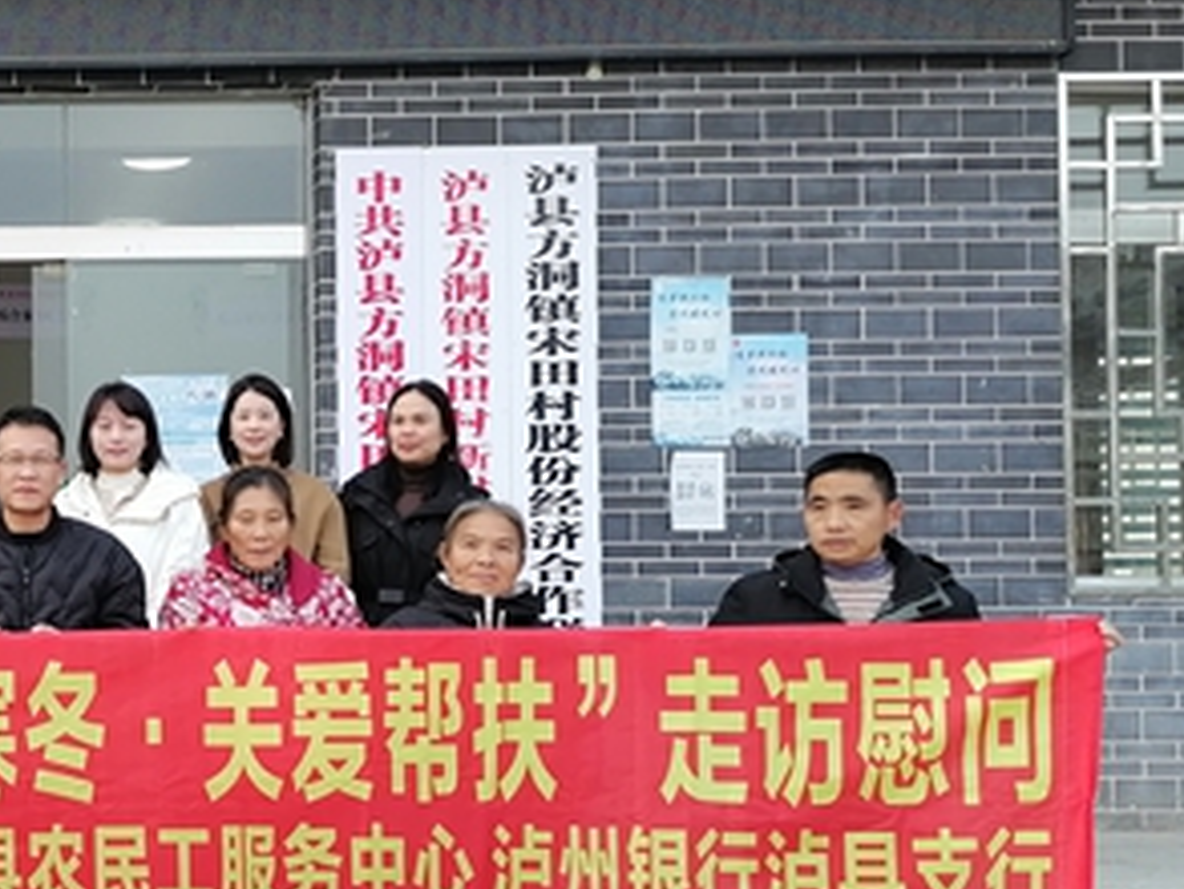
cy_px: 598
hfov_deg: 29.8
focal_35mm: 59
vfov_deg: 24.7
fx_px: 2019
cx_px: -77
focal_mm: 5.3
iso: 50
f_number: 1.8
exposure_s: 1/118
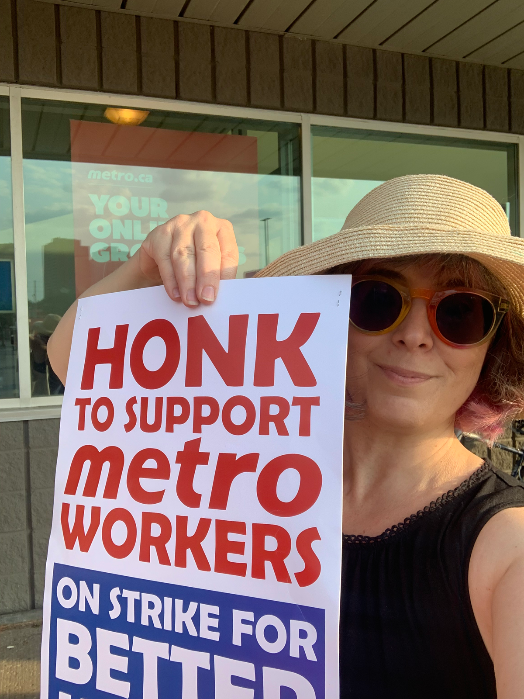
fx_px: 646
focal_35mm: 32
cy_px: 350
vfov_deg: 56.8
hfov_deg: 44.2
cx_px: 262
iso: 20
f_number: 2.2
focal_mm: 2.87
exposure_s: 1/121
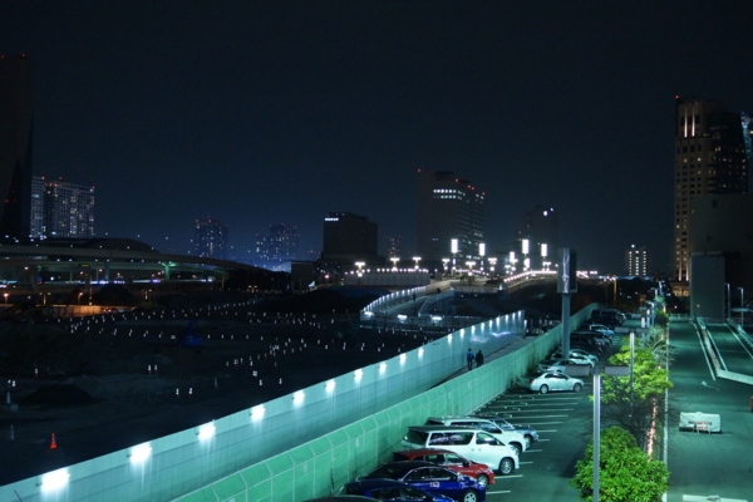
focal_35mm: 52
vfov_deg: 25.8
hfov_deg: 37.9
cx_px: 376
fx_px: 1098
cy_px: 251
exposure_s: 1/30
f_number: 2.5
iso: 1600
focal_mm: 35
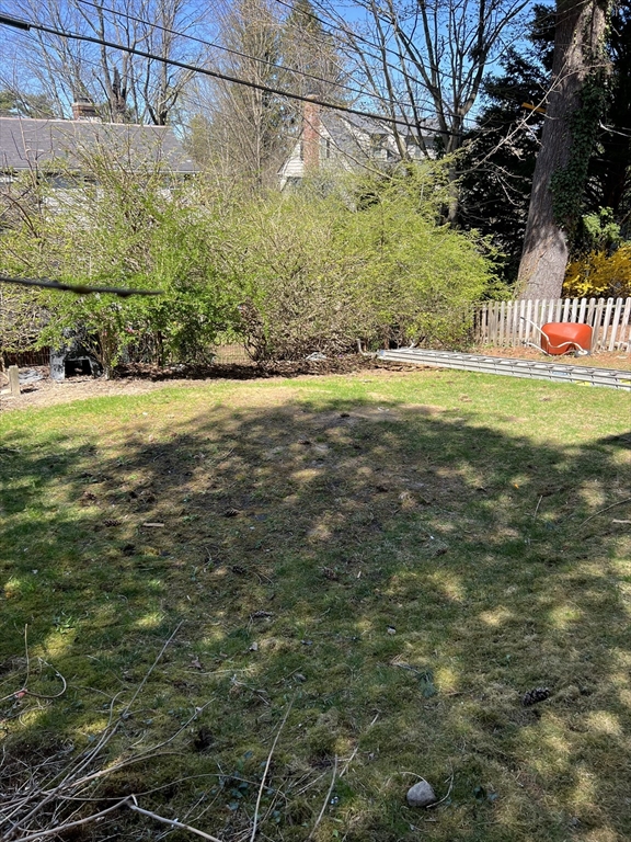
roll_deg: -0.2
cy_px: 421
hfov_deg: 53.1
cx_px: 316
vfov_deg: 67.3
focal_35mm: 26
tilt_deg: -19.5
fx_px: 632
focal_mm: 5.7
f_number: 1.5
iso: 50
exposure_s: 1/1252
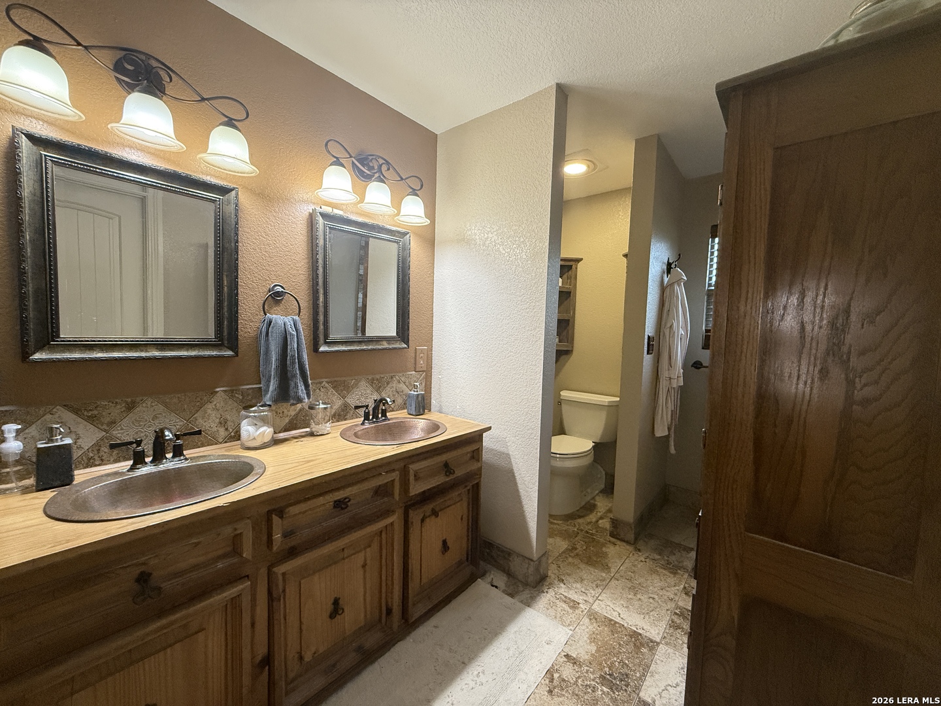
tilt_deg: -4.0
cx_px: 470
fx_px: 381
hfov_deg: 102.1
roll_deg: -2.0
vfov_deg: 85.7
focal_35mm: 14
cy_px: 353
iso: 500
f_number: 2.2
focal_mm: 2.22
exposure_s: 1/120
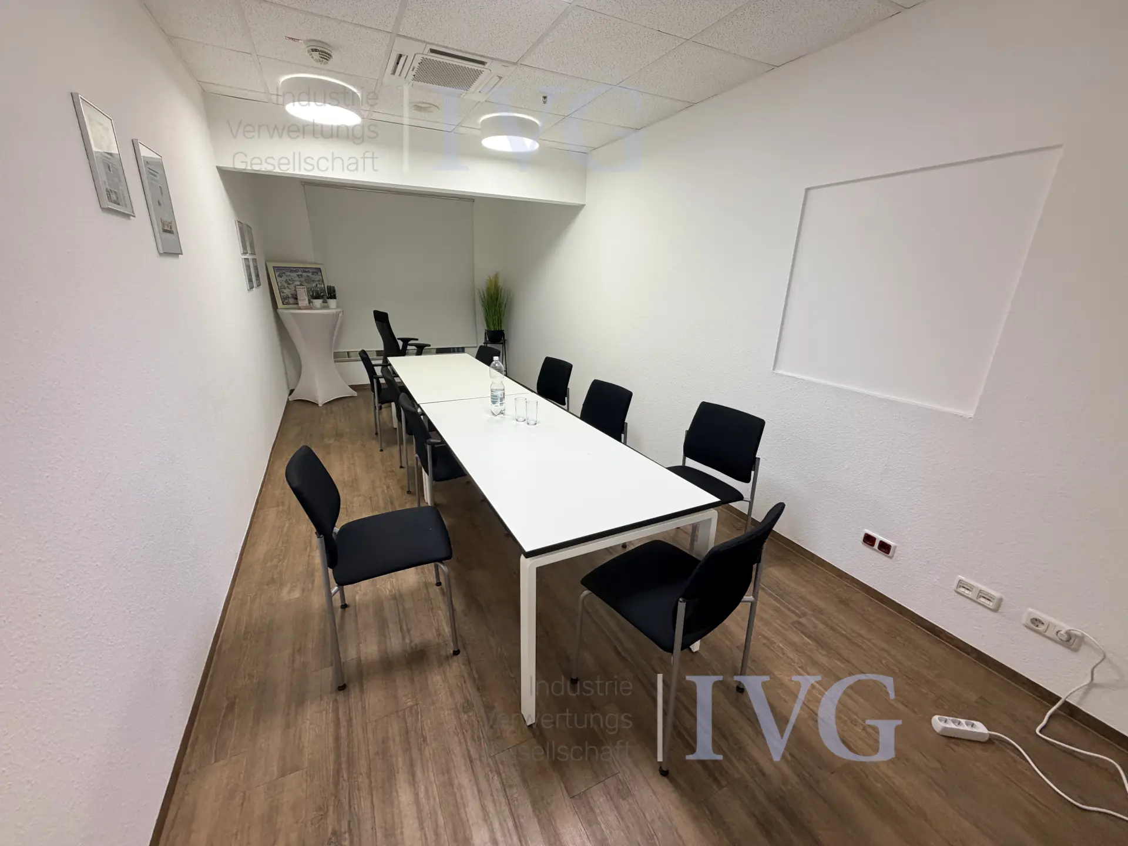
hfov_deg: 102.1
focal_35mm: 14
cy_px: 423
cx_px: 564
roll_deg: -2.1
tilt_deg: -16.9
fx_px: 456
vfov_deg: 85.7
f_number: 2.2
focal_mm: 2.22
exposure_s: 1/100
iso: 200
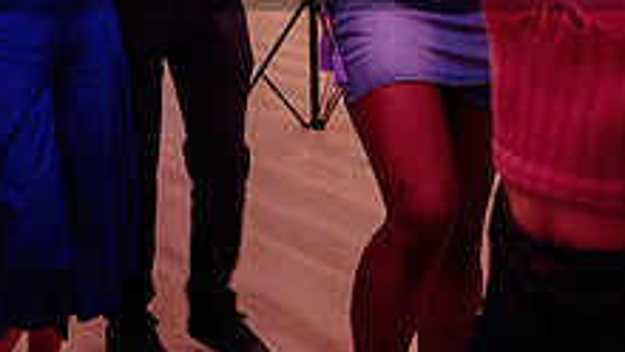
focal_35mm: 94
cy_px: -135
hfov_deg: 22.4
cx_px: 151
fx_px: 1559
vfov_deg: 12.4
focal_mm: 34
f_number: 3.2
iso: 1000
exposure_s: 1/80
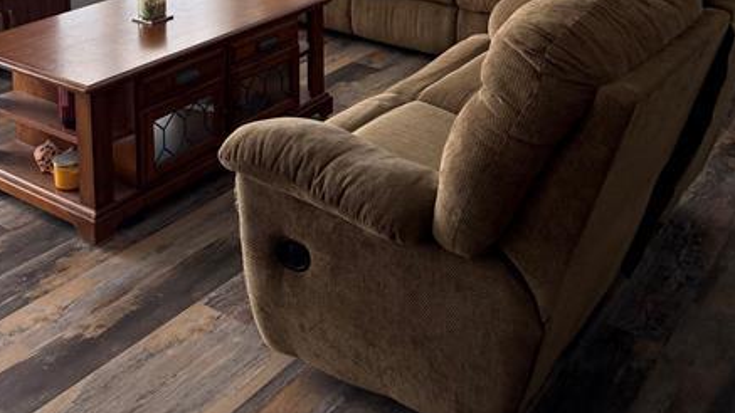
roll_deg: -0.5
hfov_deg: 44.5
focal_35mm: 46
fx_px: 897
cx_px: 338
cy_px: -124
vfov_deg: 23.1
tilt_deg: -8.3
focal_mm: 6.76
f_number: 1.78
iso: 160
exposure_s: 1/196
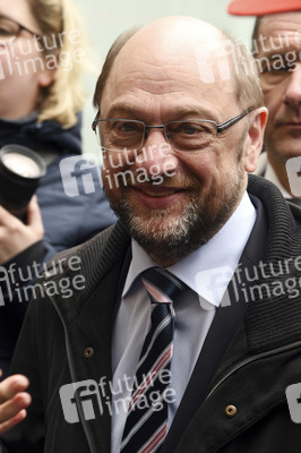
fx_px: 1507
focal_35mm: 120
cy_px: 226
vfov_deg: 17.1
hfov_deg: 11.4
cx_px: 150
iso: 200
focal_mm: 120
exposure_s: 1/125
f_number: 6.3
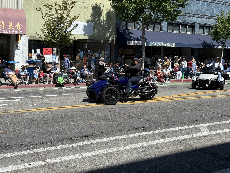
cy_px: 86
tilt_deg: -5.0
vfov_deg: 30.3
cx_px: 115
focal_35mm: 48
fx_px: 319
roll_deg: -1.6
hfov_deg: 39.7
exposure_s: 1/3534
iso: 64
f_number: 1.78
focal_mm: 6.76
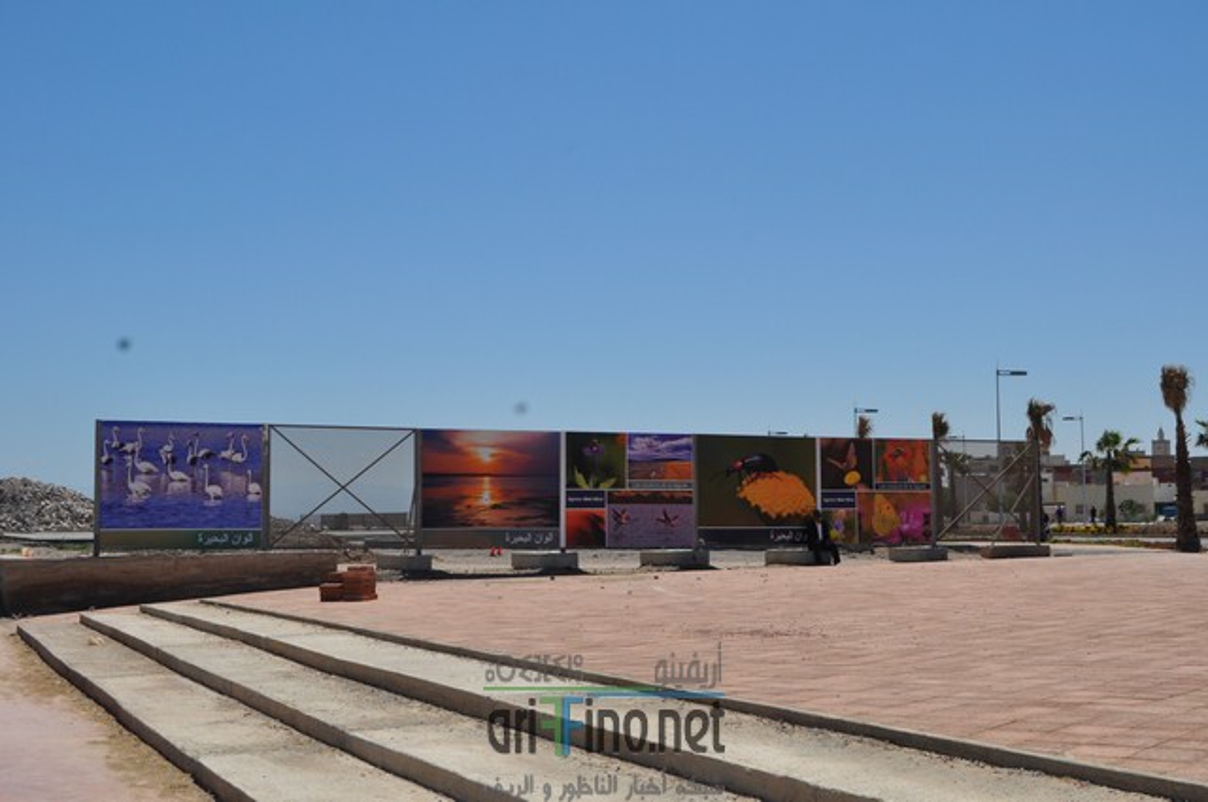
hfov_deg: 41.2
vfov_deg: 28.0
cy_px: 401
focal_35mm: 48
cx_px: 604
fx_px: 1609
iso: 200
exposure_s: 1/500
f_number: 11
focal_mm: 32
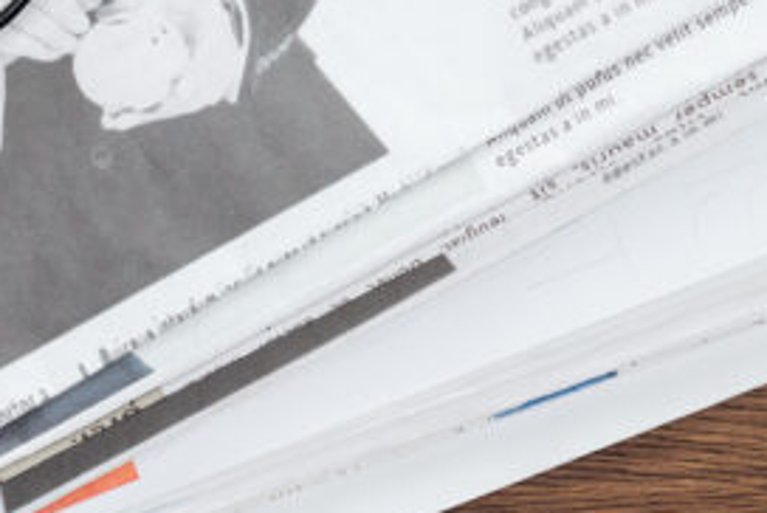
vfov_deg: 7.3
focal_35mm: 188
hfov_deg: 10.8
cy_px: -18
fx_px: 4010
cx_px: 843
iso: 125
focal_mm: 50
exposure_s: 1/160
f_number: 9
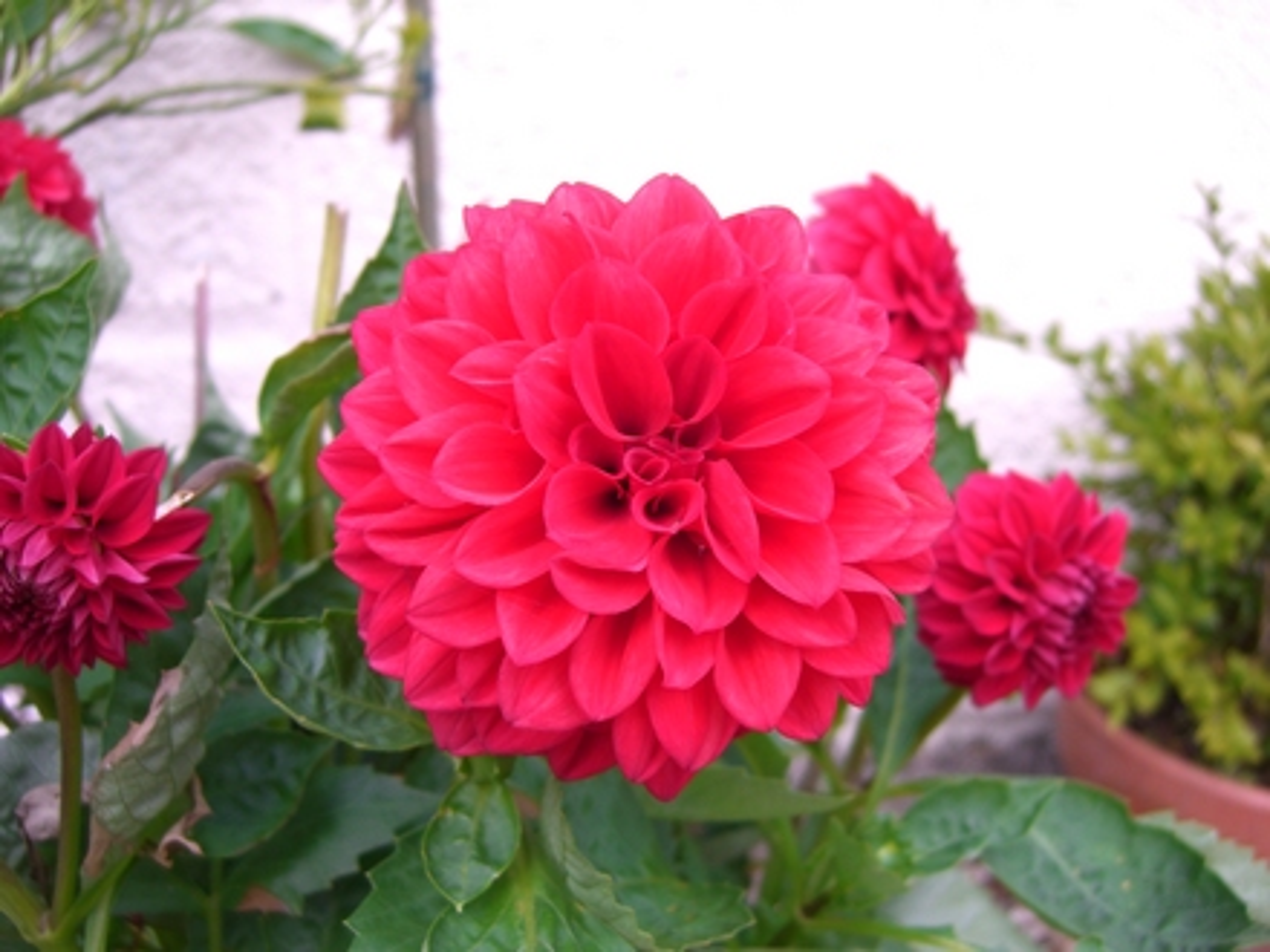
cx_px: 635
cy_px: 476
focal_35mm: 38
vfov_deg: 37.7
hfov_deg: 49.0
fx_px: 1394
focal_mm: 7.9
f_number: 2.8
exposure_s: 1/160
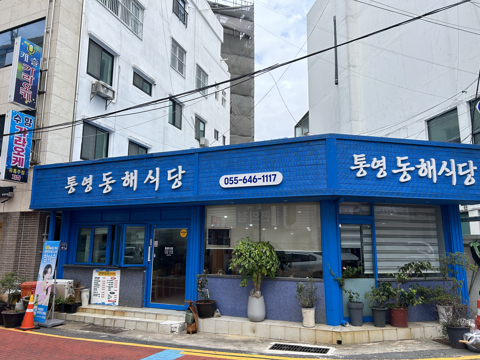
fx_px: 361
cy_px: 180
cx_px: 240
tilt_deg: +10.5
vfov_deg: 53.1
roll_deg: -0.3
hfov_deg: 67.3
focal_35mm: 26
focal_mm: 5.7
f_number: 1.5
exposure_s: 1/1311
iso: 50
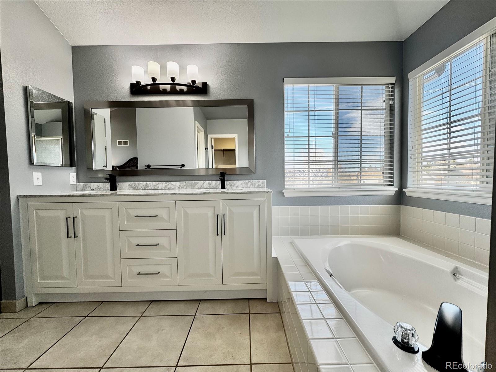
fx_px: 201
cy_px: 186
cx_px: 248
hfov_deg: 102.1
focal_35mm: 14
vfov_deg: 85.7
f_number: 2.2
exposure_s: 1/120
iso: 40
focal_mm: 2.22
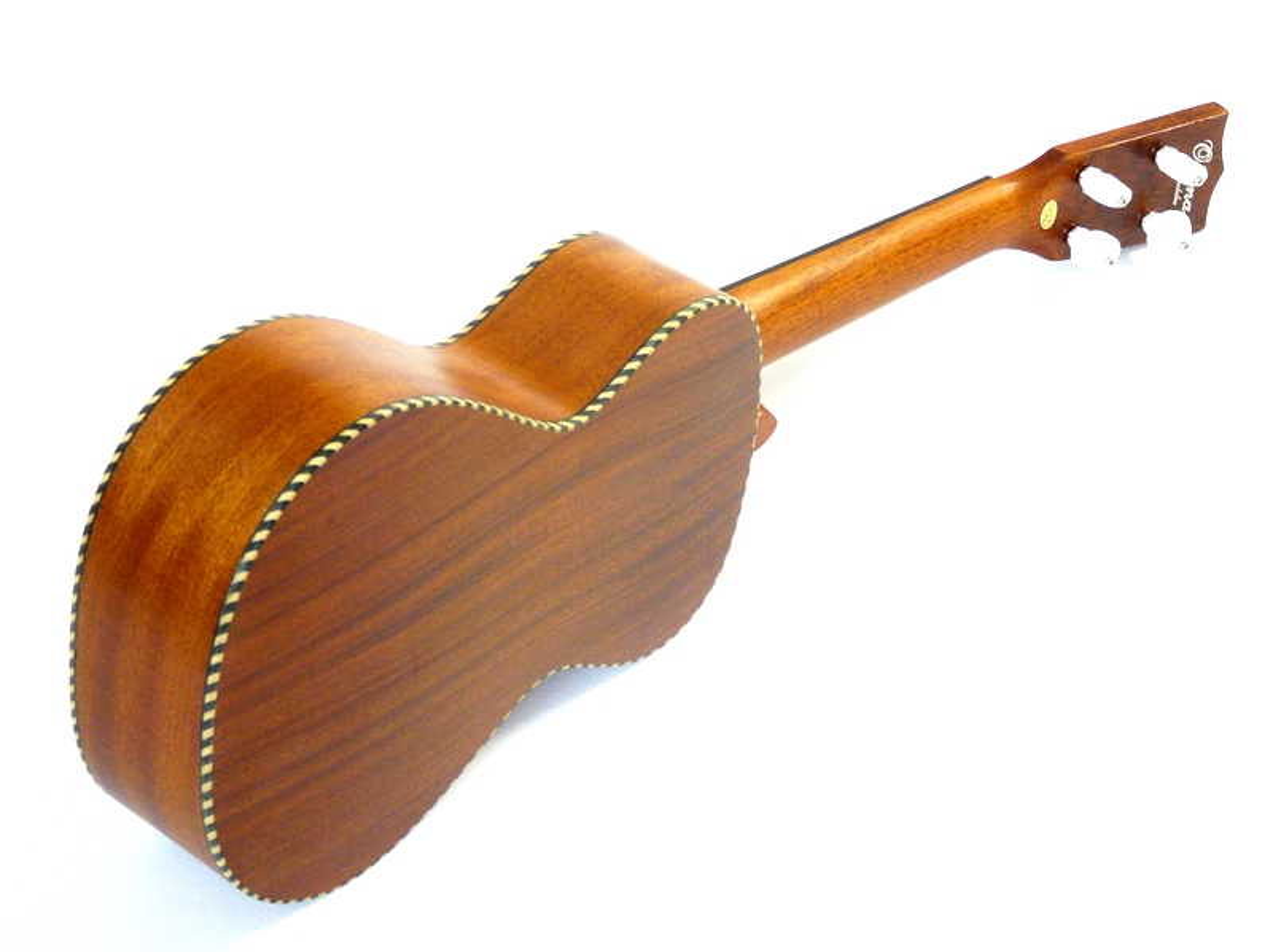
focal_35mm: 73
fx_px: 2681
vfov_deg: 20.1
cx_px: 636
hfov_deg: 26.7
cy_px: 476
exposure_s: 1/20
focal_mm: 12
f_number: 3.2
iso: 200
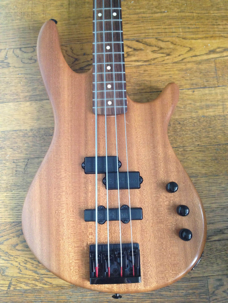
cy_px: 152
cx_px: 114
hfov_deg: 40.7
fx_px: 307
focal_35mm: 35
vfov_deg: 52.6
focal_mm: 4.28
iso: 250
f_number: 2.4
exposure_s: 1/20
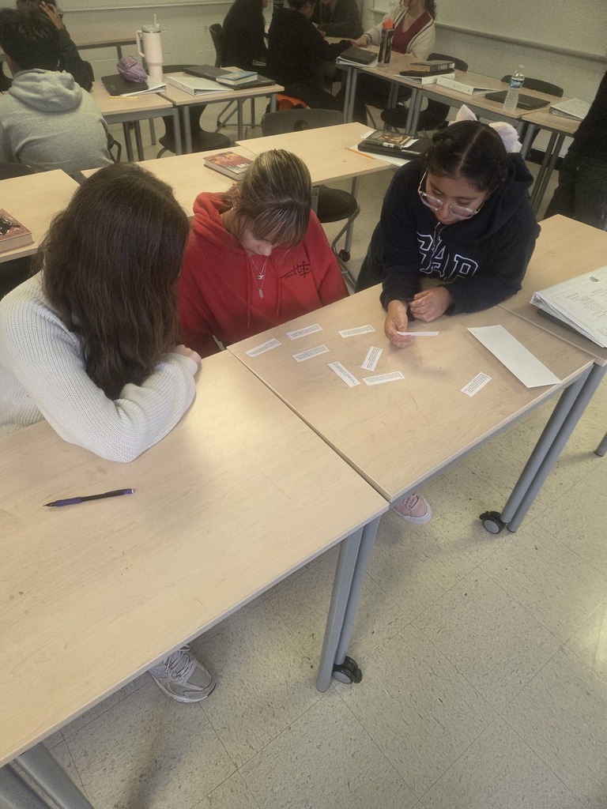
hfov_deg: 58.9
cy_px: 404
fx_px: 538
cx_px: 304
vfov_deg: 73.9
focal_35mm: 23
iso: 200
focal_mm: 5.4
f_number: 1.8
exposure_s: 1/60
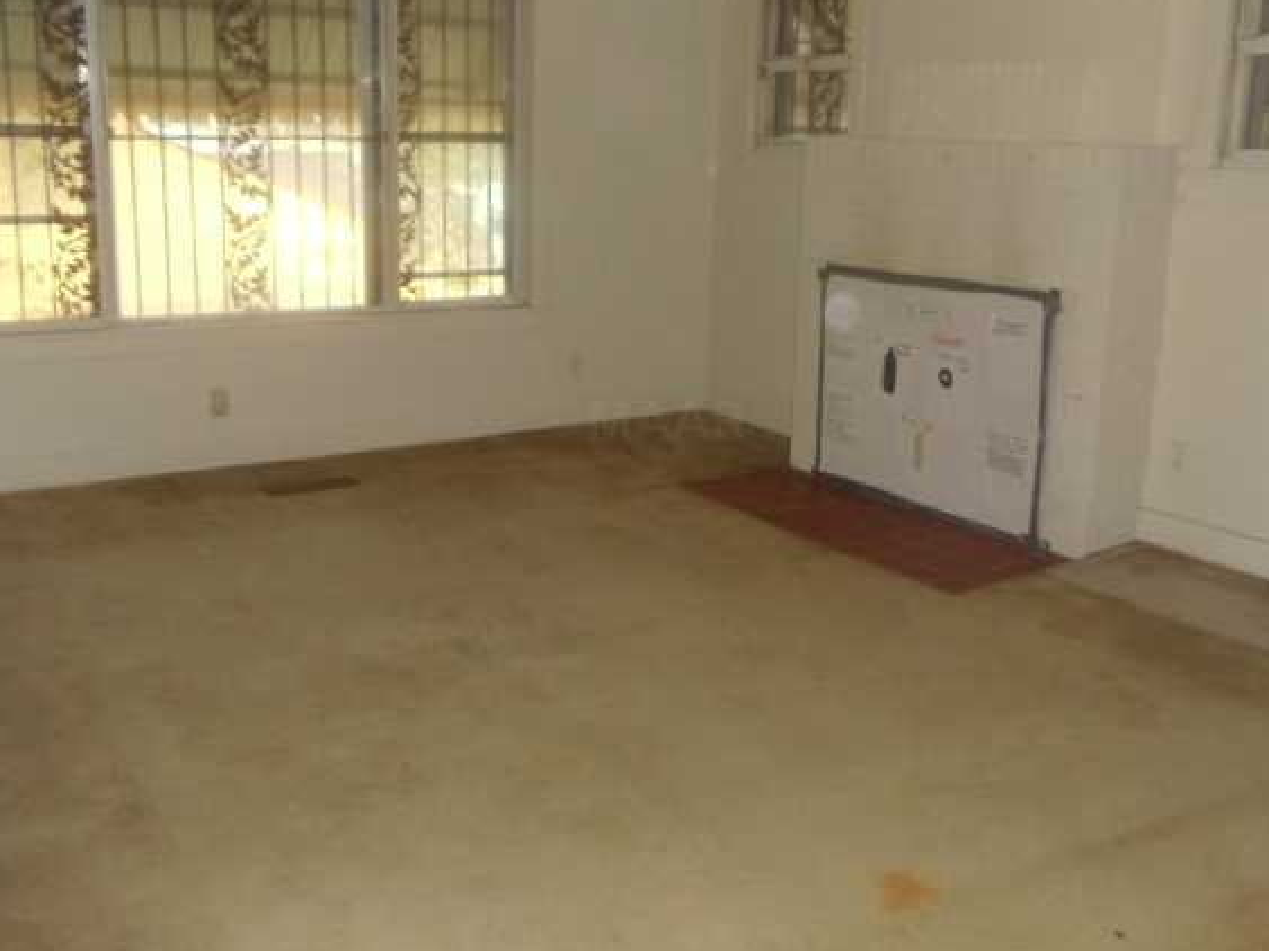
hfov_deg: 38.2
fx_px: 1833
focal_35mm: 50
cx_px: 667
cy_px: 419
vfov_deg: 29.1
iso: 400
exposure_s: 1/8
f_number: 3.5
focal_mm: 6
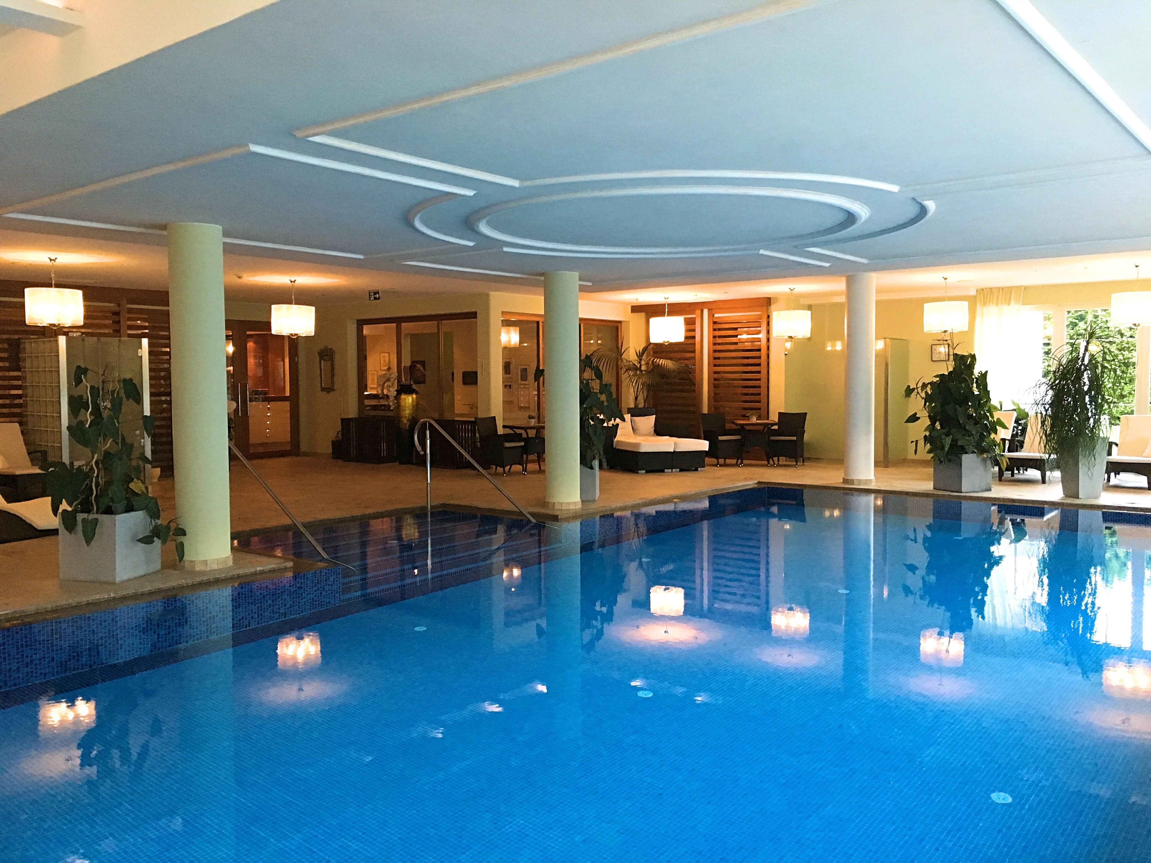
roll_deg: +0.1
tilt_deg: -2.9
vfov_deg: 48.2
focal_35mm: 29
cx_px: 576
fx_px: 964
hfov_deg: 61.7
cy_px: 432
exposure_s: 1/17
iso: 200
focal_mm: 4.15
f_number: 2.2
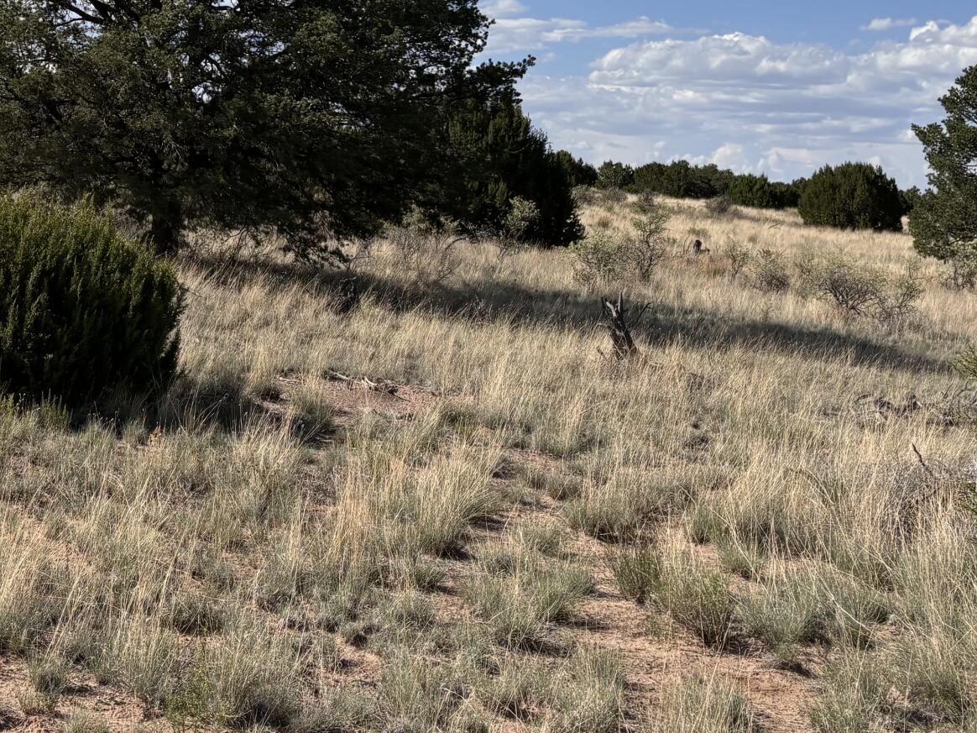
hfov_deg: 28.0
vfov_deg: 21.0
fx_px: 1891
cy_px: -43
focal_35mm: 67
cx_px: 118
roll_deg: -4.8
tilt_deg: +9.7
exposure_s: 1/5348
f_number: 1.6
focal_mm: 5.96
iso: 50
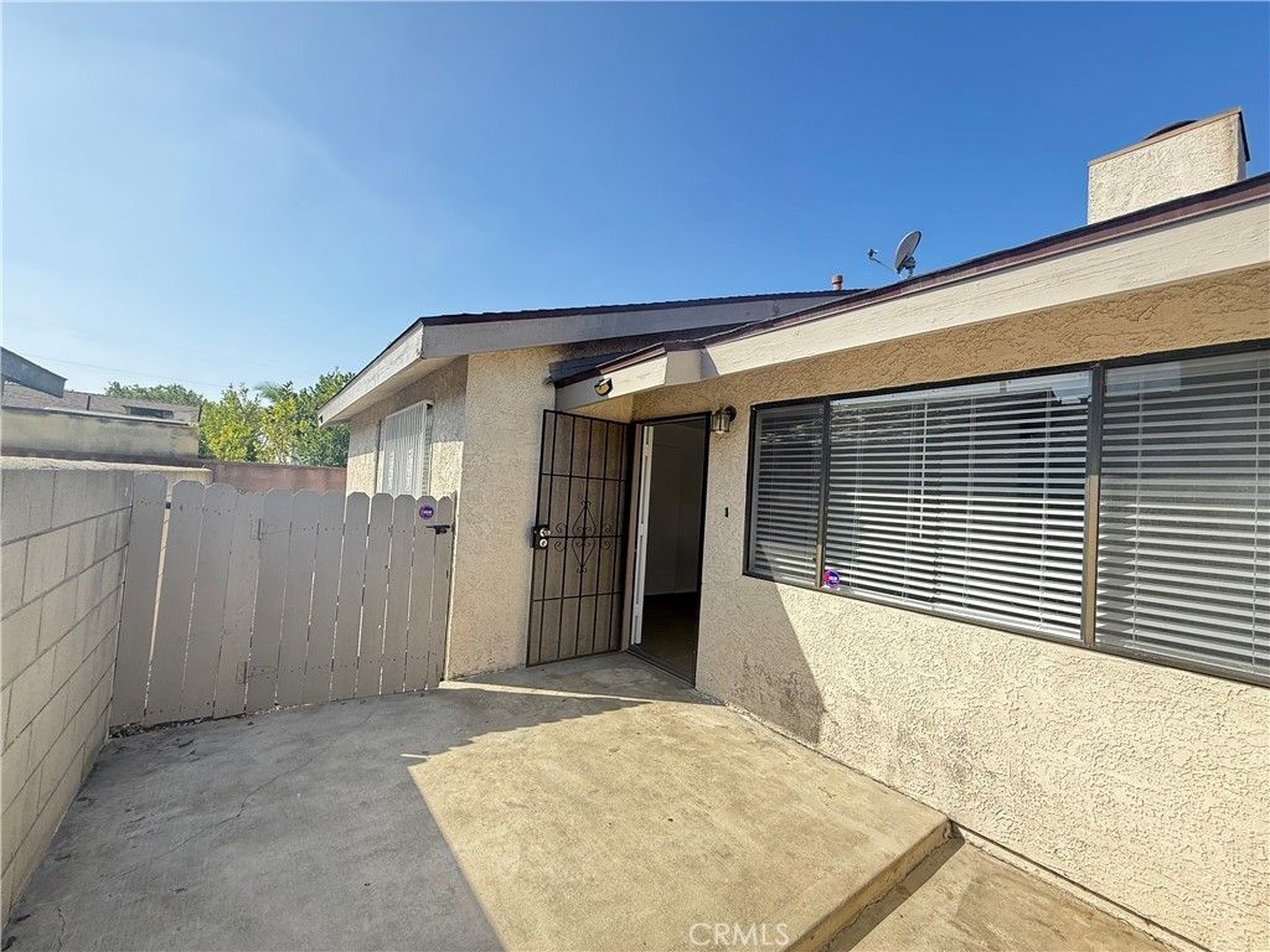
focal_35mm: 14
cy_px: 476
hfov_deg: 102.1
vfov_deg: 85.7
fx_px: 514
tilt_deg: +2.0
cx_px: 635
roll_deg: -3.0
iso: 64
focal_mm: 2.22
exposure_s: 1/701
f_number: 2.2
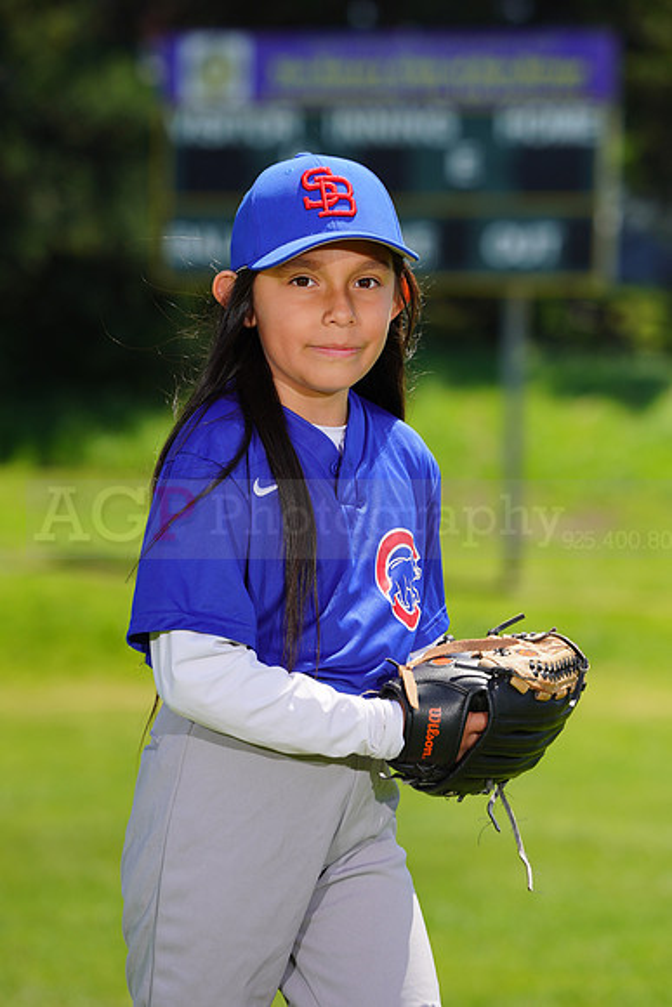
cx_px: 336
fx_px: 7247
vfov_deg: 7.9
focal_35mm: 259
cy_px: 504
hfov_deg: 5.3
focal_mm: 259
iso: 100
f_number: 8
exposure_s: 1/250
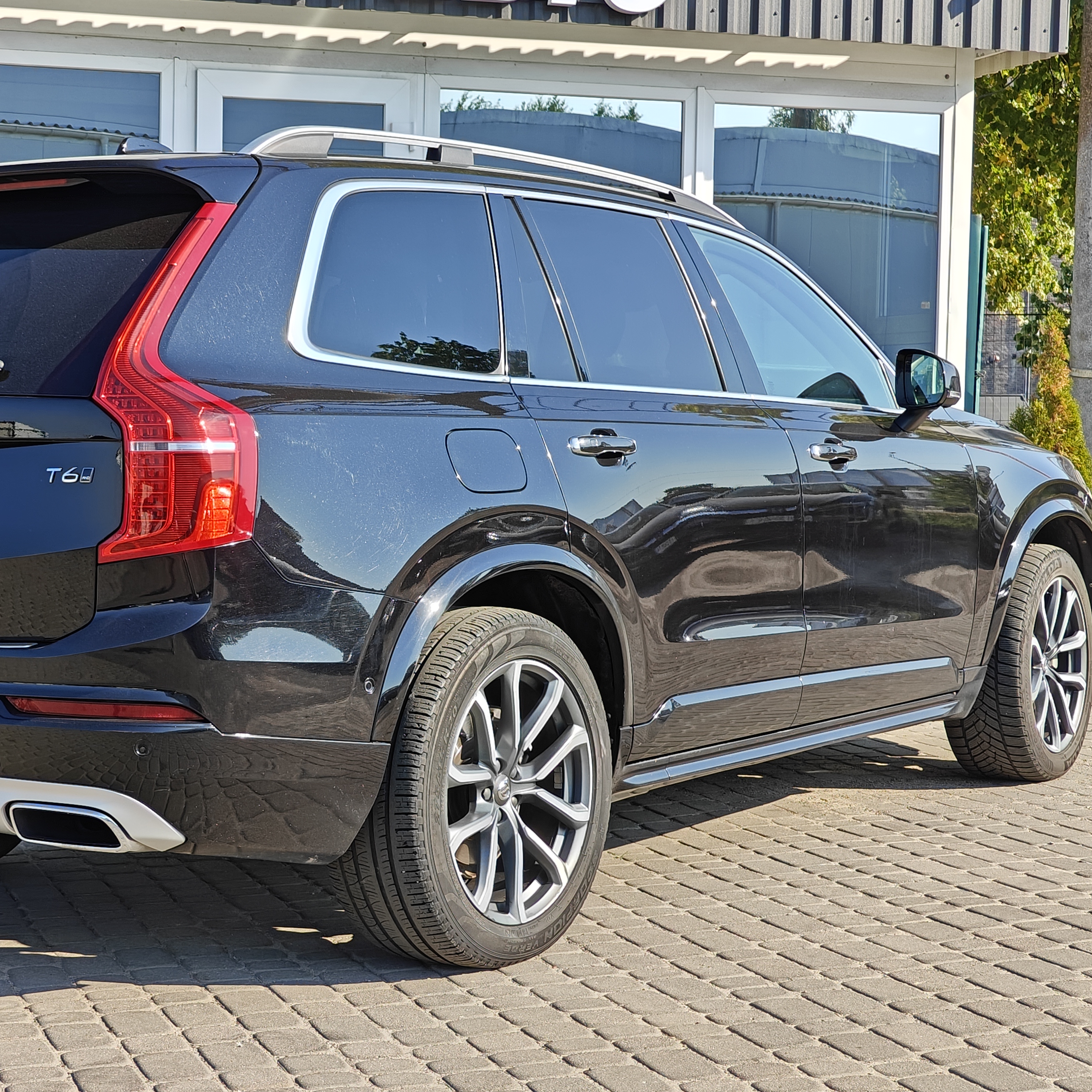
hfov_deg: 29.4
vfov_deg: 29.6
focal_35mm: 58
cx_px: 372
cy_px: 539
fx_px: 2070
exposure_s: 1/973
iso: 50
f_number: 2
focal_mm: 7.08
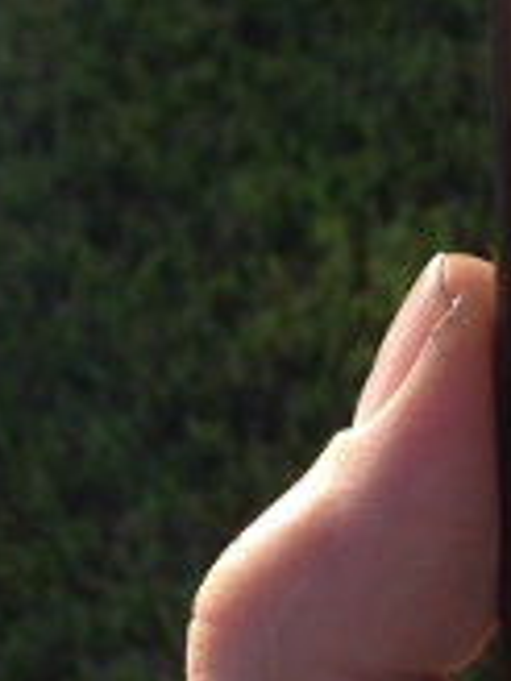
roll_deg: +3.9
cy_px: -403
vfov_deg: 14.1
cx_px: 881
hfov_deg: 10.8
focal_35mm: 129
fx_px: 2539
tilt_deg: -15.3
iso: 50
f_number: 2.4
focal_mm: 4.12
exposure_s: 1/455
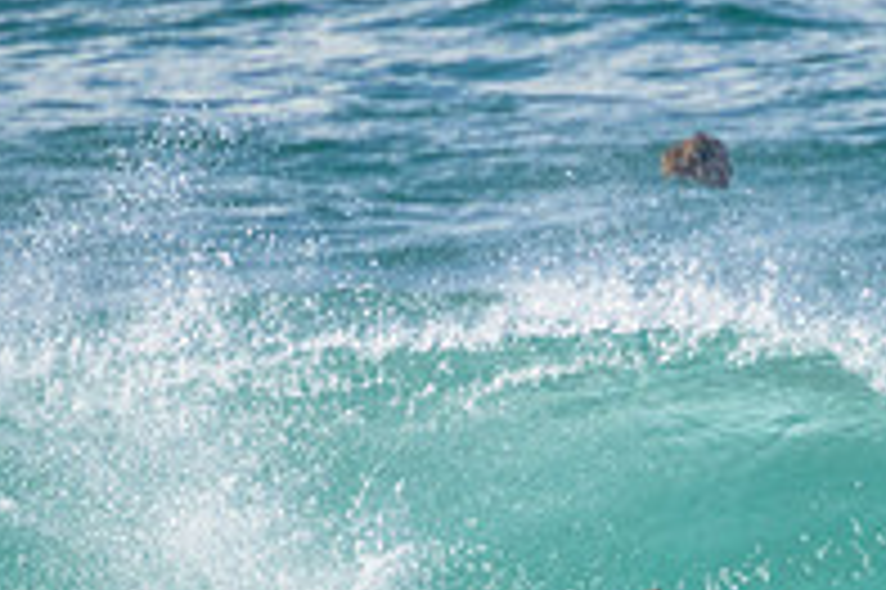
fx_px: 57909
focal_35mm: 2355
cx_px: 837
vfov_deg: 0.6
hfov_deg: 0.9
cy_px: 705
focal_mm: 800
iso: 3200
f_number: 11
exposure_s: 1/1600
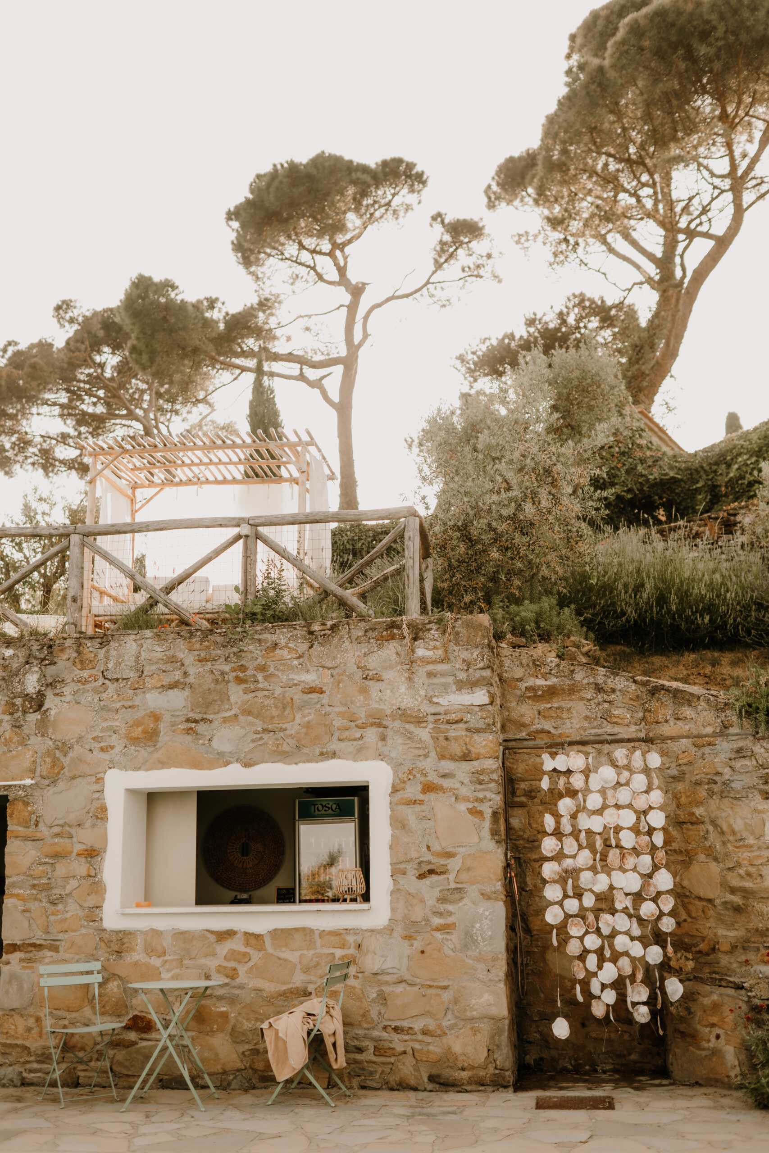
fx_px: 1121
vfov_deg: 54.4
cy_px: 576
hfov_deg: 37.9
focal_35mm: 35
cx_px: 384
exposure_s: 1/1000
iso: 200
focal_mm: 35
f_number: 2.2
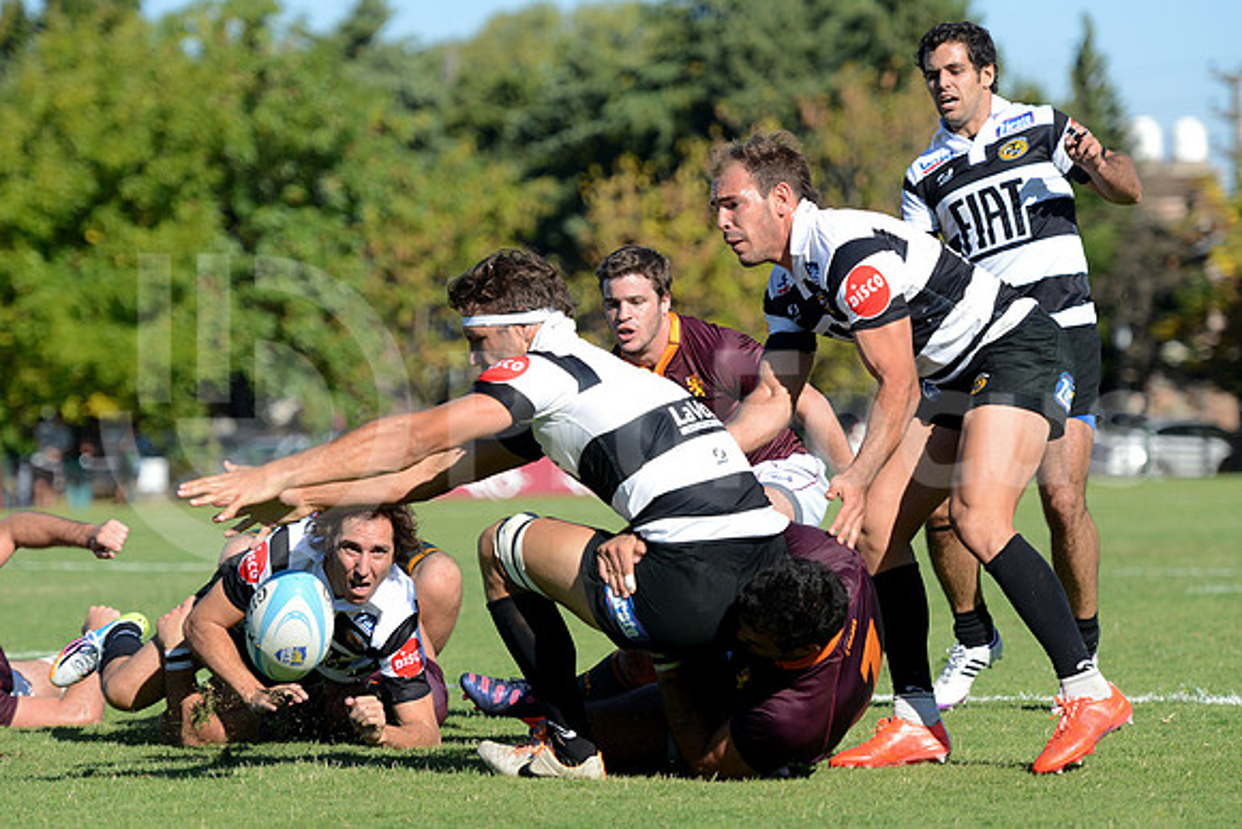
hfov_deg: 12.1
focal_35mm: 170
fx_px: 5866
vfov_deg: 8.1
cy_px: 414
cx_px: 621
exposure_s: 1/1250
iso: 320
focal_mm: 170
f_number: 4
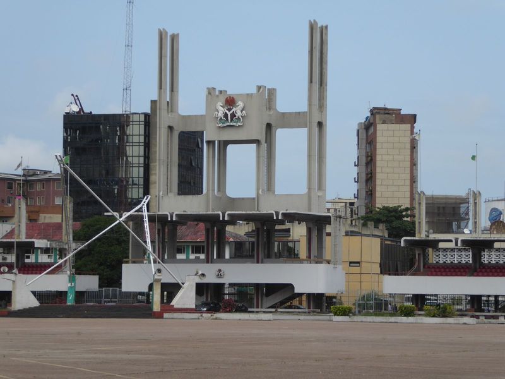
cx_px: 252
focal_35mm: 150
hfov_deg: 13.2
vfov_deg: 9.9
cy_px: 190
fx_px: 2188
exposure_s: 1/400
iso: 80
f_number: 5.3
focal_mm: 24.2
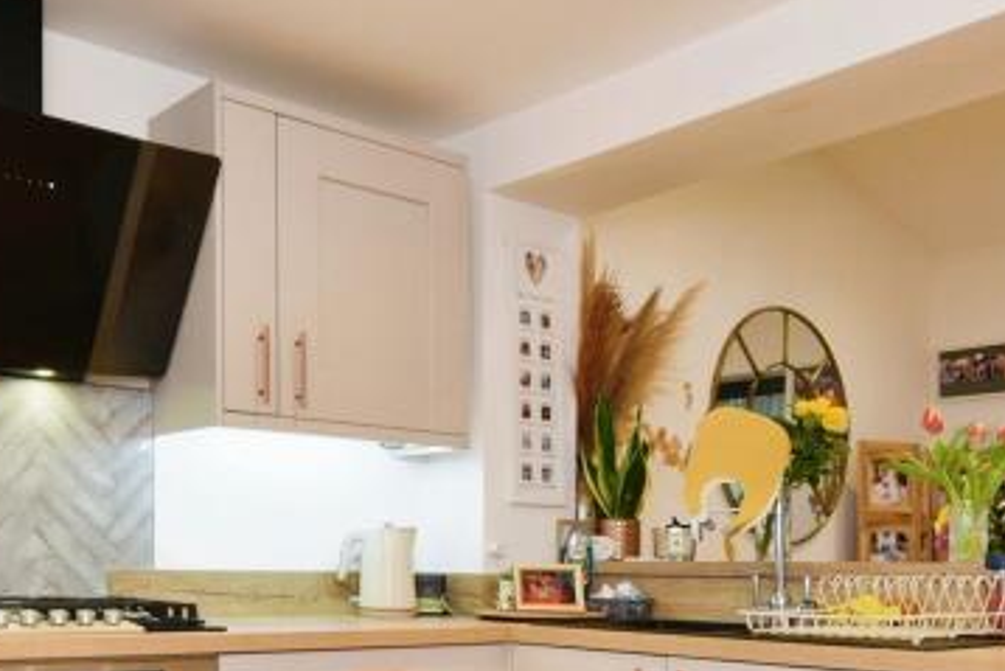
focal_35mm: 40
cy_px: 533
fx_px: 1117
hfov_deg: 47.9
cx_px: 362
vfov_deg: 32.5
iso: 500
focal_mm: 14
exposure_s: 1/60
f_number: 4
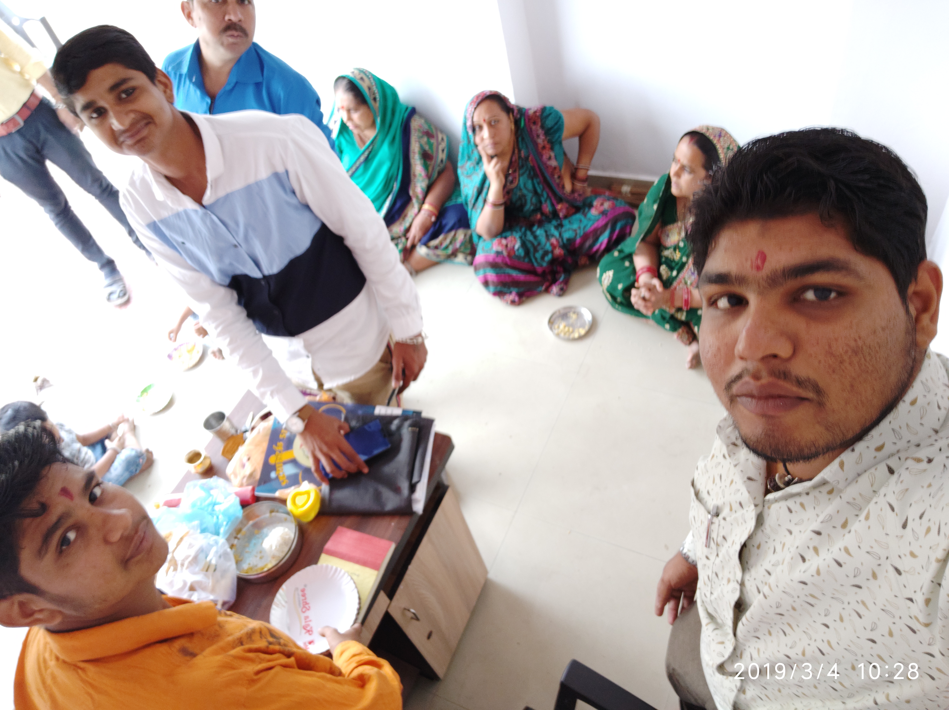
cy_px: 355
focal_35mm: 18
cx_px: 474
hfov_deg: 87.8
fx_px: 493
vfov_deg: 71.5
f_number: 2
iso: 234
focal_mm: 3.52
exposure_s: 1/20
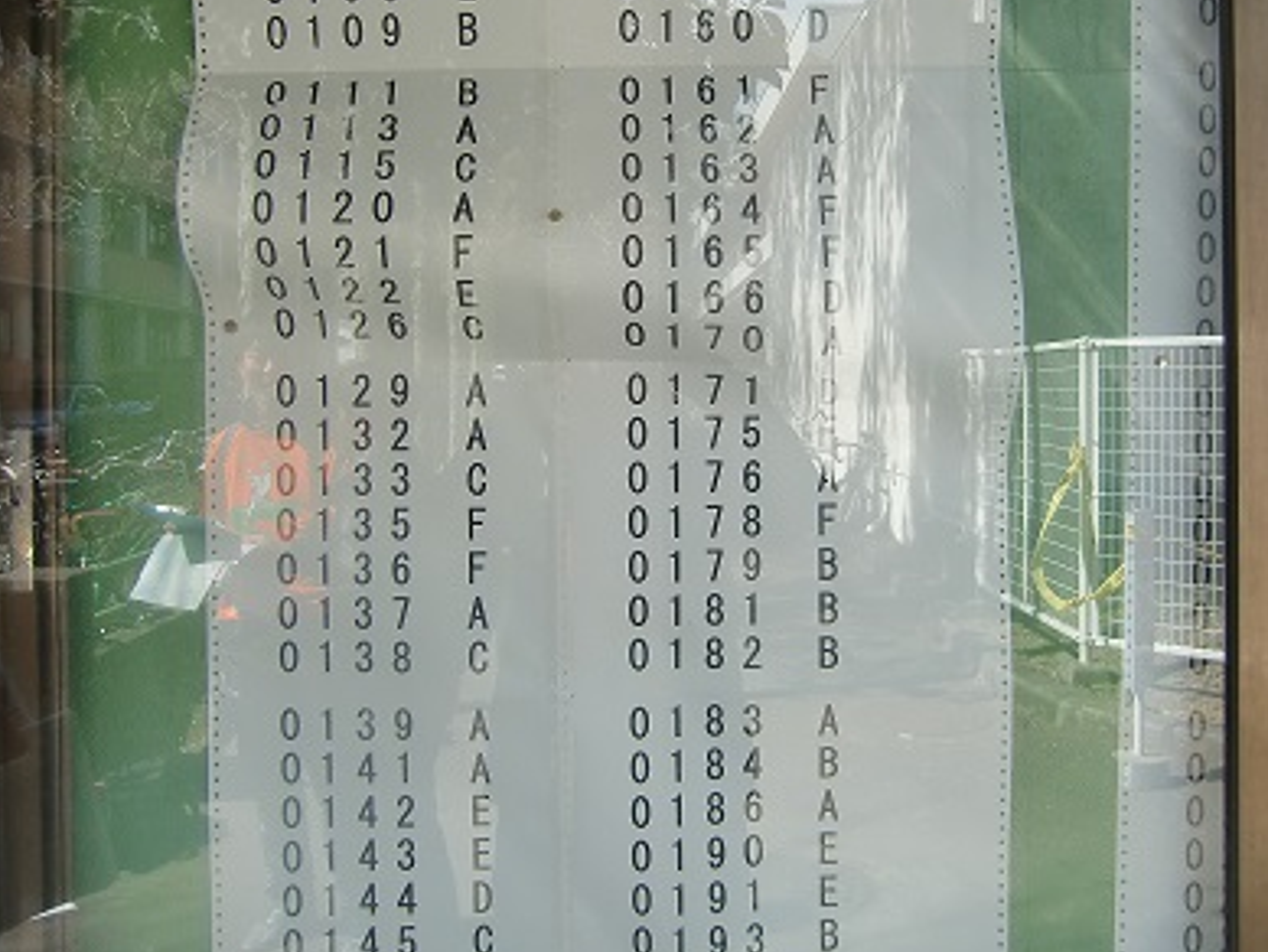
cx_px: 668
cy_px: 368
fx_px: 1356
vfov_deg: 38.5
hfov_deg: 50.1
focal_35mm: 37
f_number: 3.2
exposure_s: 1/160
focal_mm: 4.3
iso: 64
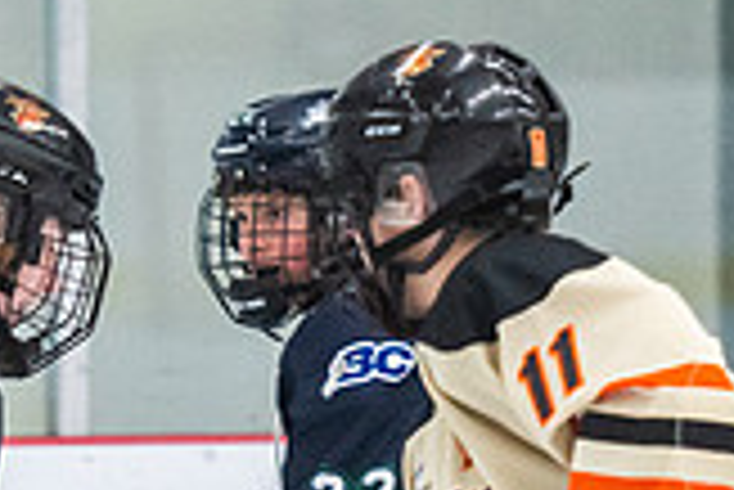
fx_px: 17407
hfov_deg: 2.4
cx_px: 373
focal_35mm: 853
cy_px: 468
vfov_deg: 1.6
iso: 1800
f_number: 2.8
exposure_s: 1/640
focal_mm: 122
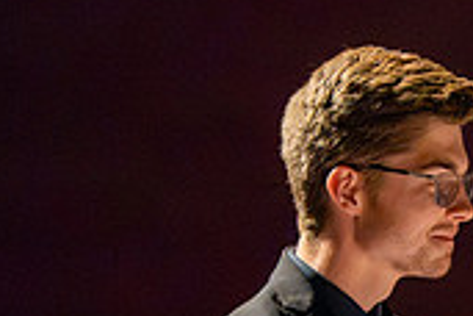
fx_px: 8921
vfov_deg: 2.0
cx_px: 611
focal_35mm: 679
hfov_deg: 3.0
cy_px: 450
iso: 12800
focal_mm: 200
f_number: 2.8
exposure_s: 1/640
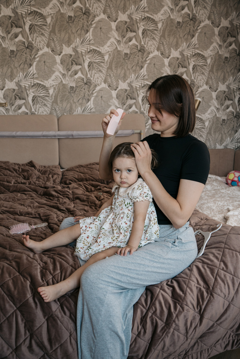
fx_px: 350
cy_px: 180
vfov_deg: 54.4
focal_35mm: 35
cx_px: 120
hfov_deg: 37.9
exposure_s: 1/320
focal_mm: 35
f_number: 4
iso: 1250
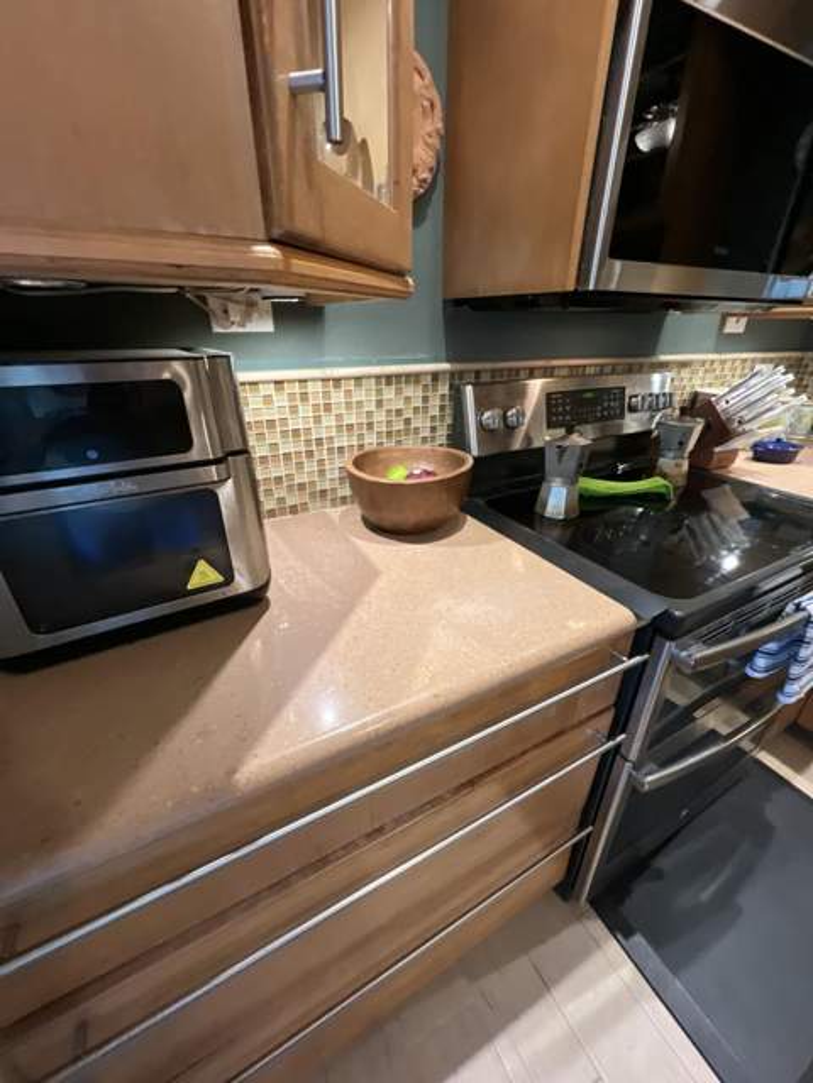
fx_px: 407
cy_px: 542
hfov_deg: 89.9
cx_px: 406
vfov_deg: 106.2
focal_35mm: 13
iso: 250
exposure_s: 1/60
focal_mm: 1.57
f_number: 1.8
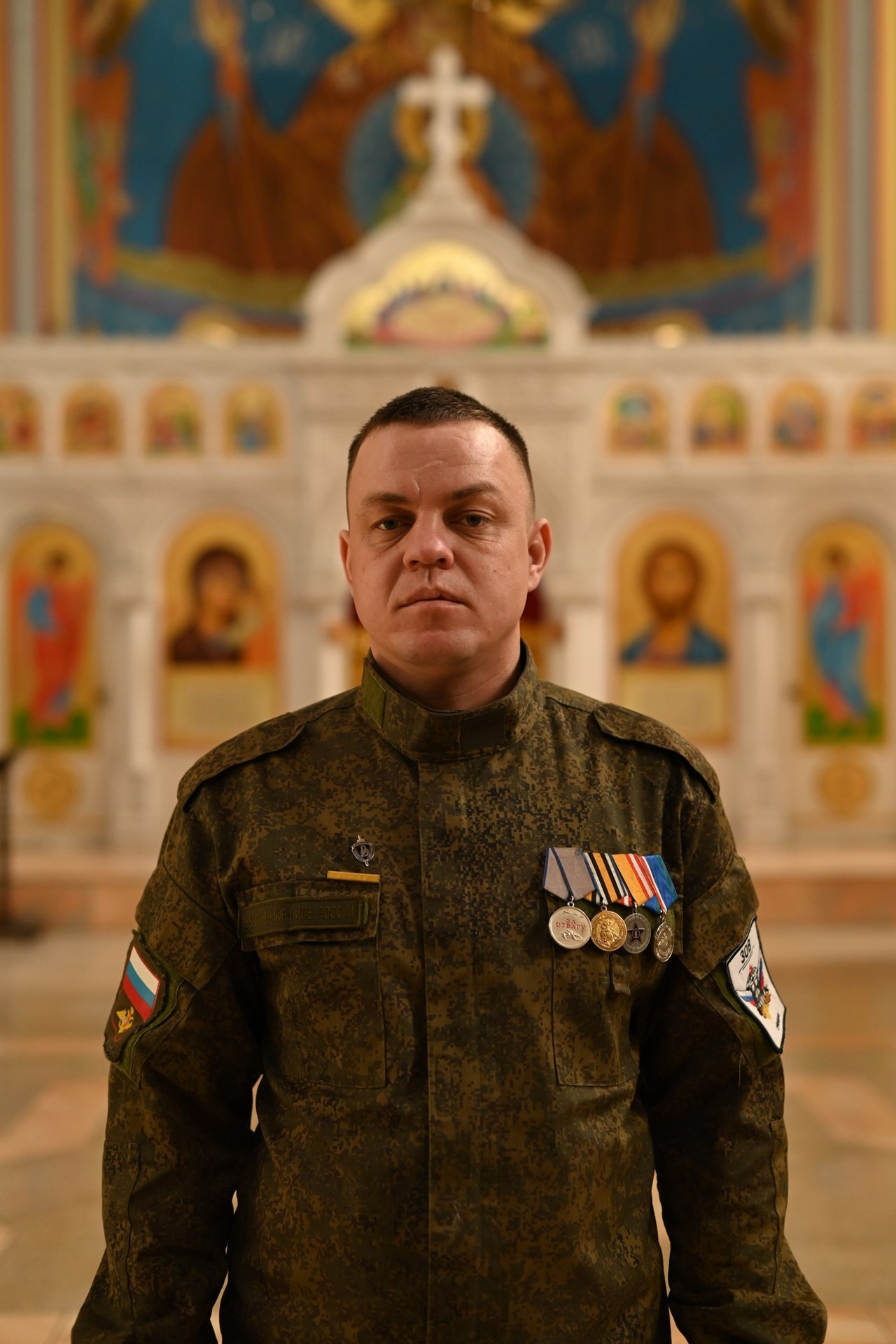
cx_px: 448
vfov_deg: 39.6
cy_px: 672
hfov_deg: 27.0
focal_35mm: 50
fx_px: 1867
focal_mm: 50
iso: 640
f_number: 2.2
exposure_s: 1/200
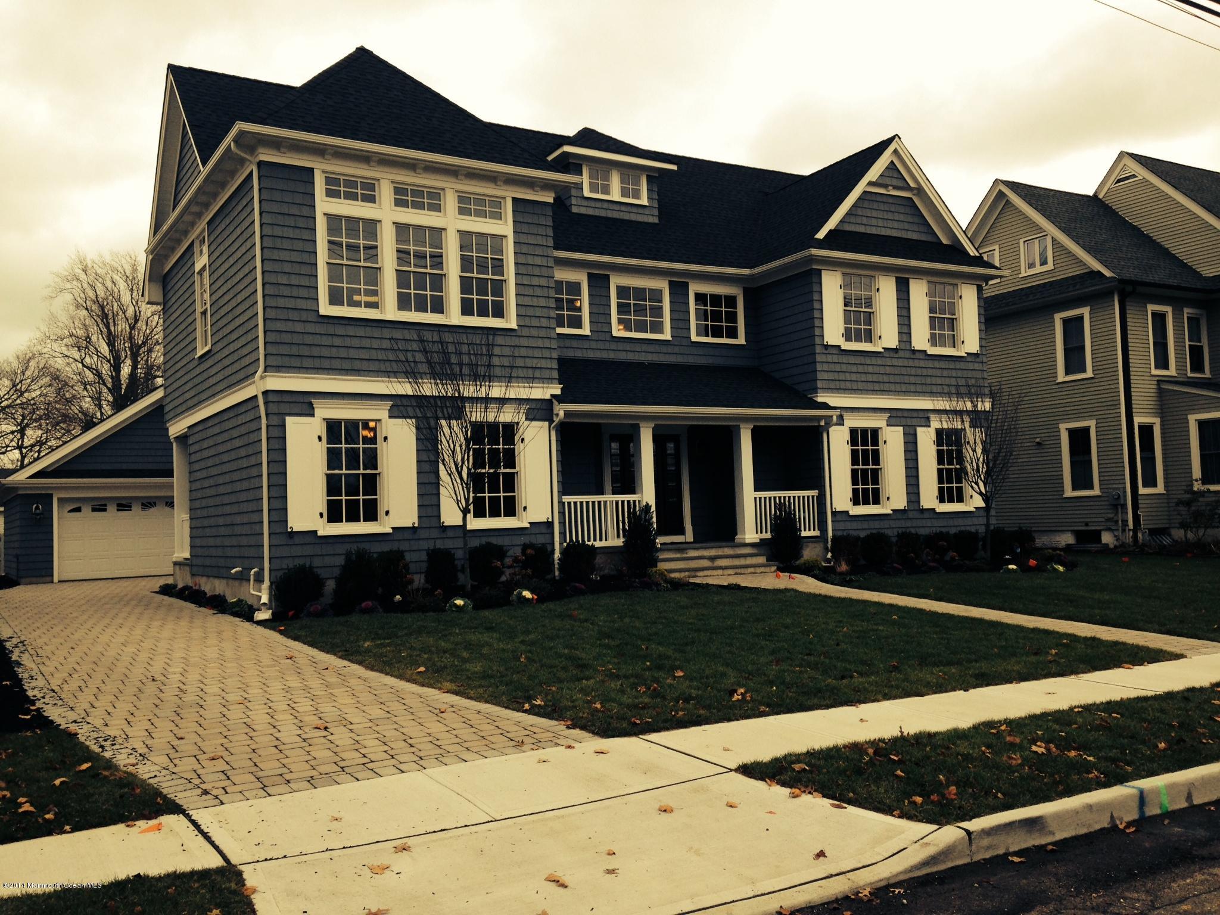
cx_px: 610
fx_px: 1163
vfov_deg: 42.9
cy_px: 458
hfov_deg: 55.4
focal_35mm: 33
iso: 50
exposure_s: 1/834
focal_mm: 4.12
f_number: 2.4
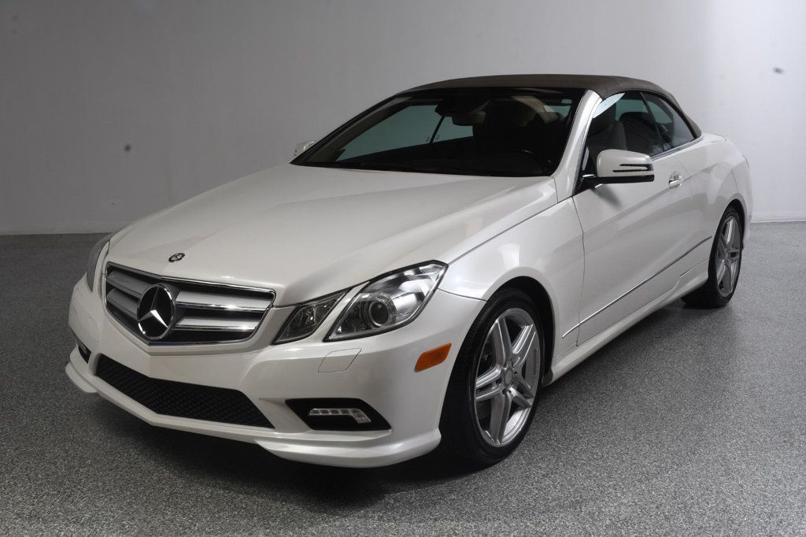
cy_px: 268
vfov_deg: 34.2
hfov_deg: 49.6
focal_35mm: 39
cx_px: 403
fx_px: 873
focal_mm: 26
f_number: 14
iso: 100
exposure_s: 1/160
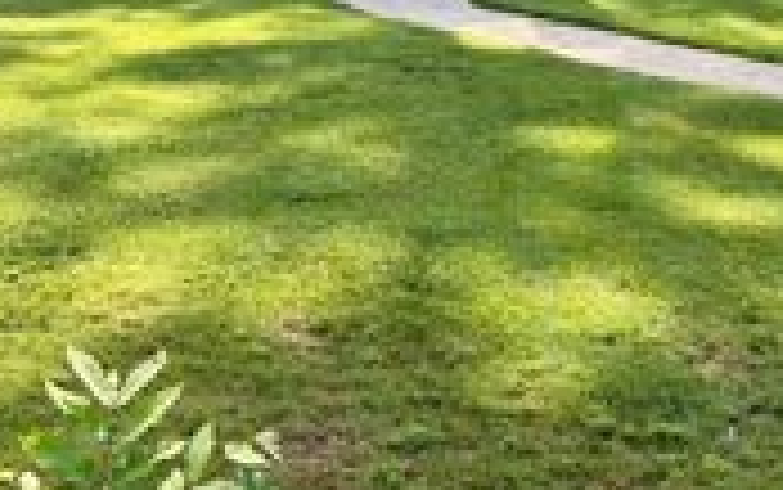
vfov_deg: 17.0
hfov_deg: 28.2
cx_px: 446
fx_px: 1559
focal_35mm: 73
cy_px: -119
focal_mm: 6.76
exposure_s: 1/1314
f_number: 1.78
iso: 100
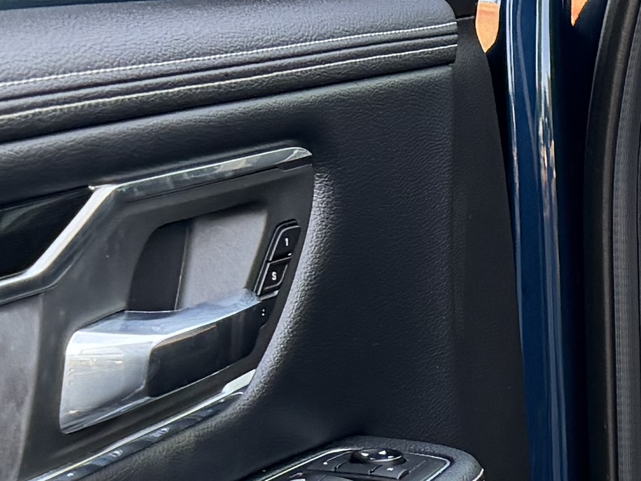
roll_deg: +1.3
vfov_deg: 11.2
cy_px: 327
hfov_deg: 14.0
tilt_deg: -12.7
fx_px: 2444
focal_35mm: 132
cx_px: 961
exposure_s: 1/142
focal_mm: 6.76
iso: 200
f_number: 1.78
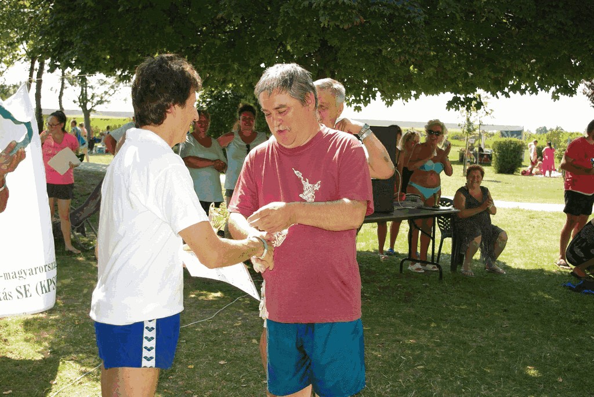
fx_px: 760
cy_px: 198
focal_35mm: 46
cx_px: 297
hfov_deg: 42.7
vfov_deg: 29.3
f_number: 5.6
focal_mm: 30.63
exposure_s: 1/180
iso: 100
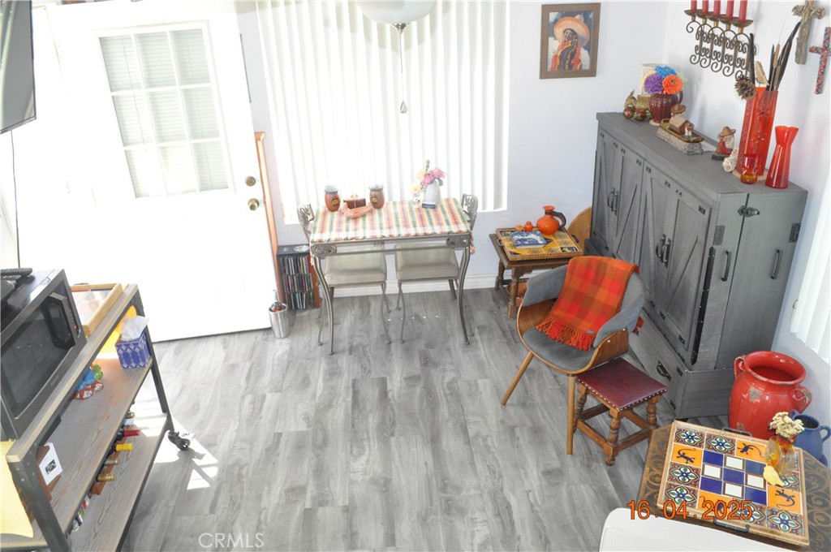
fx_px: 622
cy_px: 276
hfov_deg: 67.4
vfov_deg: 47.8
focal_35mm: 27
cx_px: 416
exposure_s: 1/200
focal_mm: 18
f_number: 7.1
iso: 3200
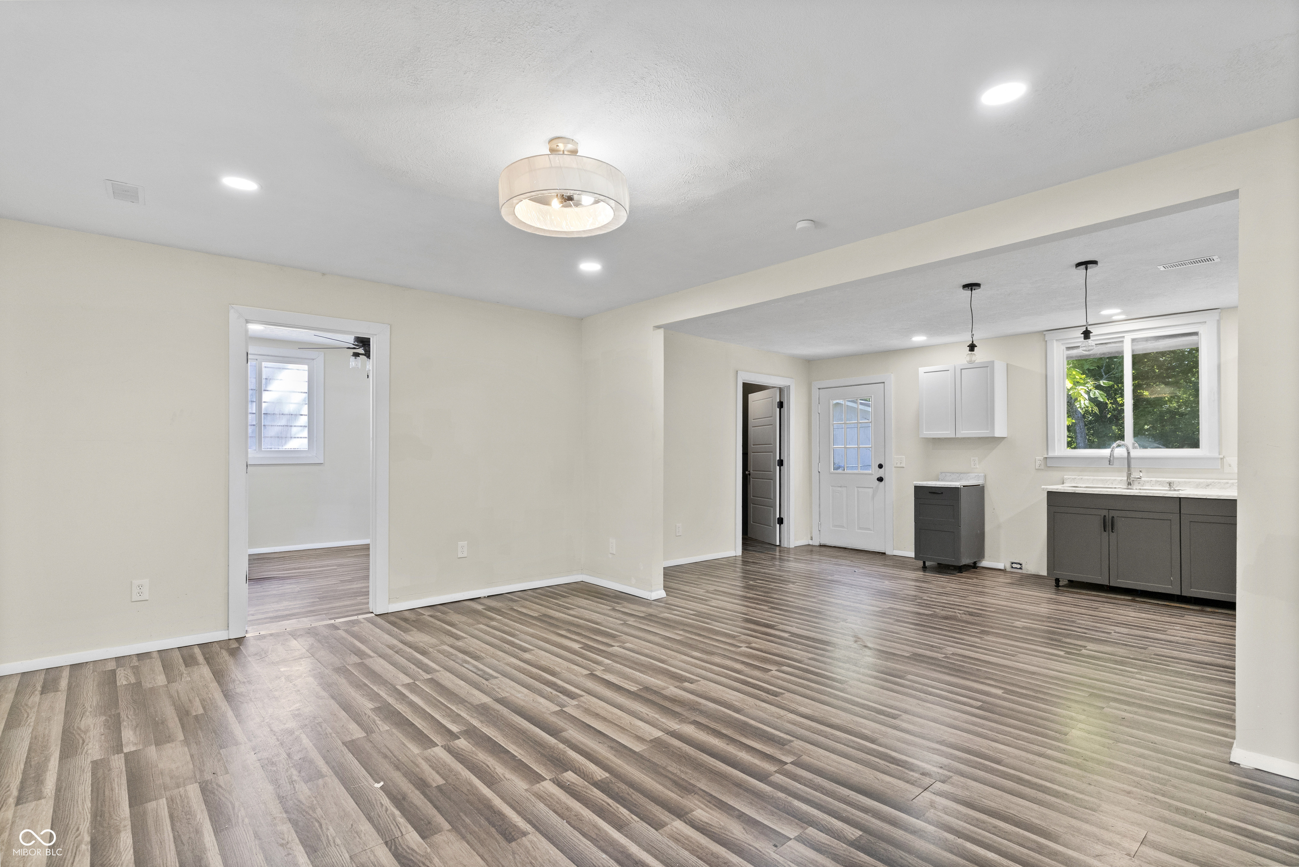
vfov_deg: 70.5
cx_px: 650
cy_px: 434
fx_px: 614
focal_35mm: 17
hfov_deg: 93.3
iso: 2000
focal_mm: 17
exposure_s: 1/40
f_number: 7.1
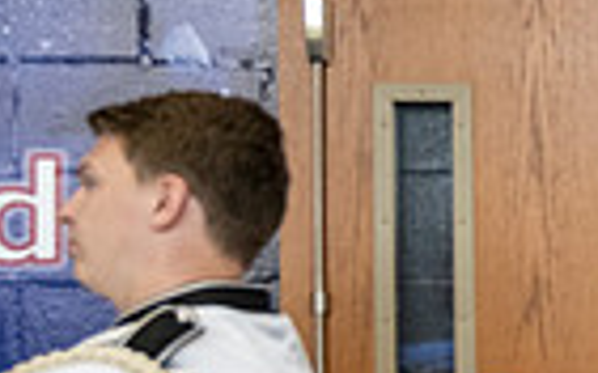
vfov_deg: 12.9
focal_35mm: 101
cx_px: 1175
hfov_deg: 16.2
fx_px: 1645
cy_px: 265
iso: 3200
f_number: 4
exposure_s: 1/800
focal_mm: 24
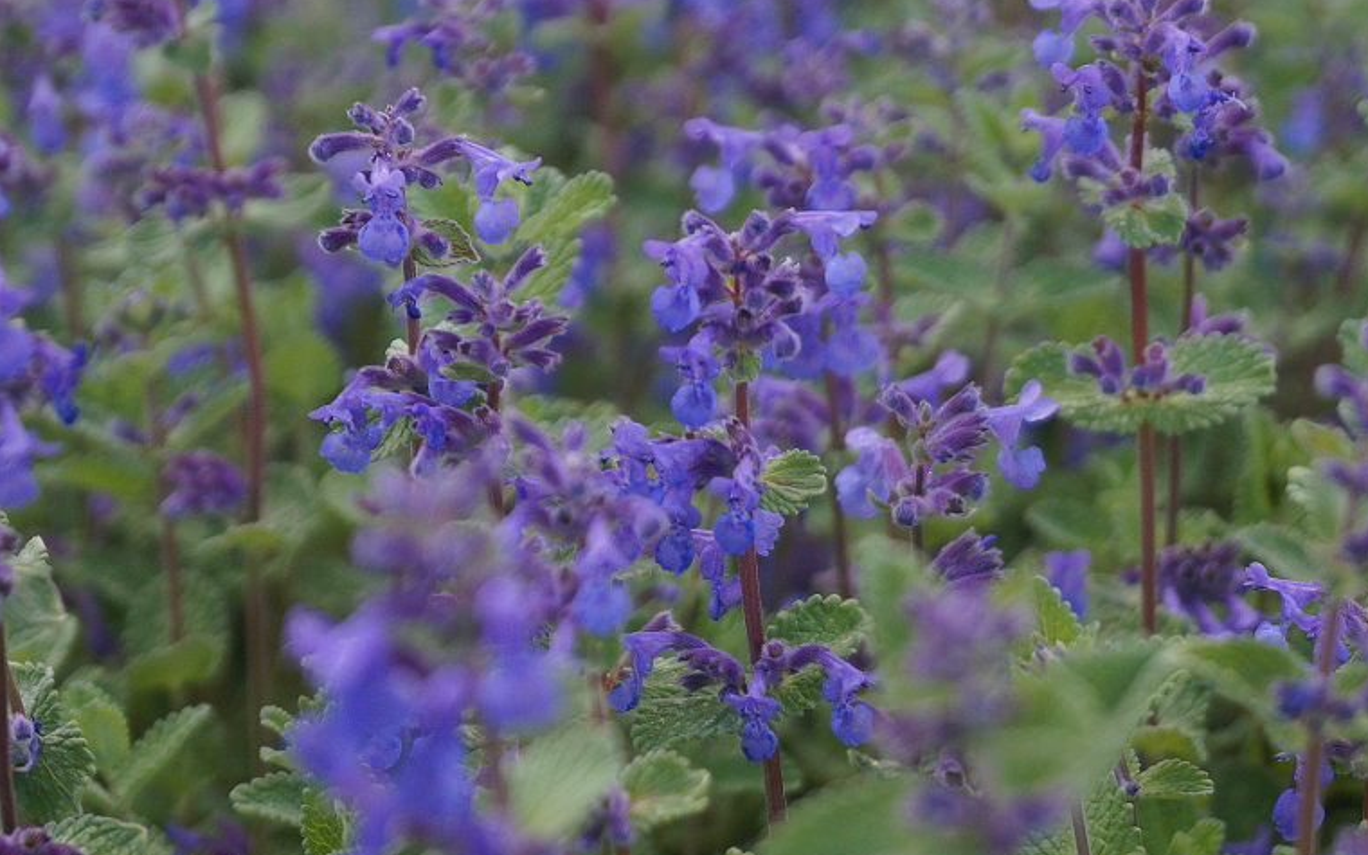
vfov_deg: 9.9
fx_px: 4951
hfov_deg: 15.7
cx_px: 731
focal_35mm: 133
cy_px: 565
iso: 320
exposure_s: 1/160
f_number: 5.6
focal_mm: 55
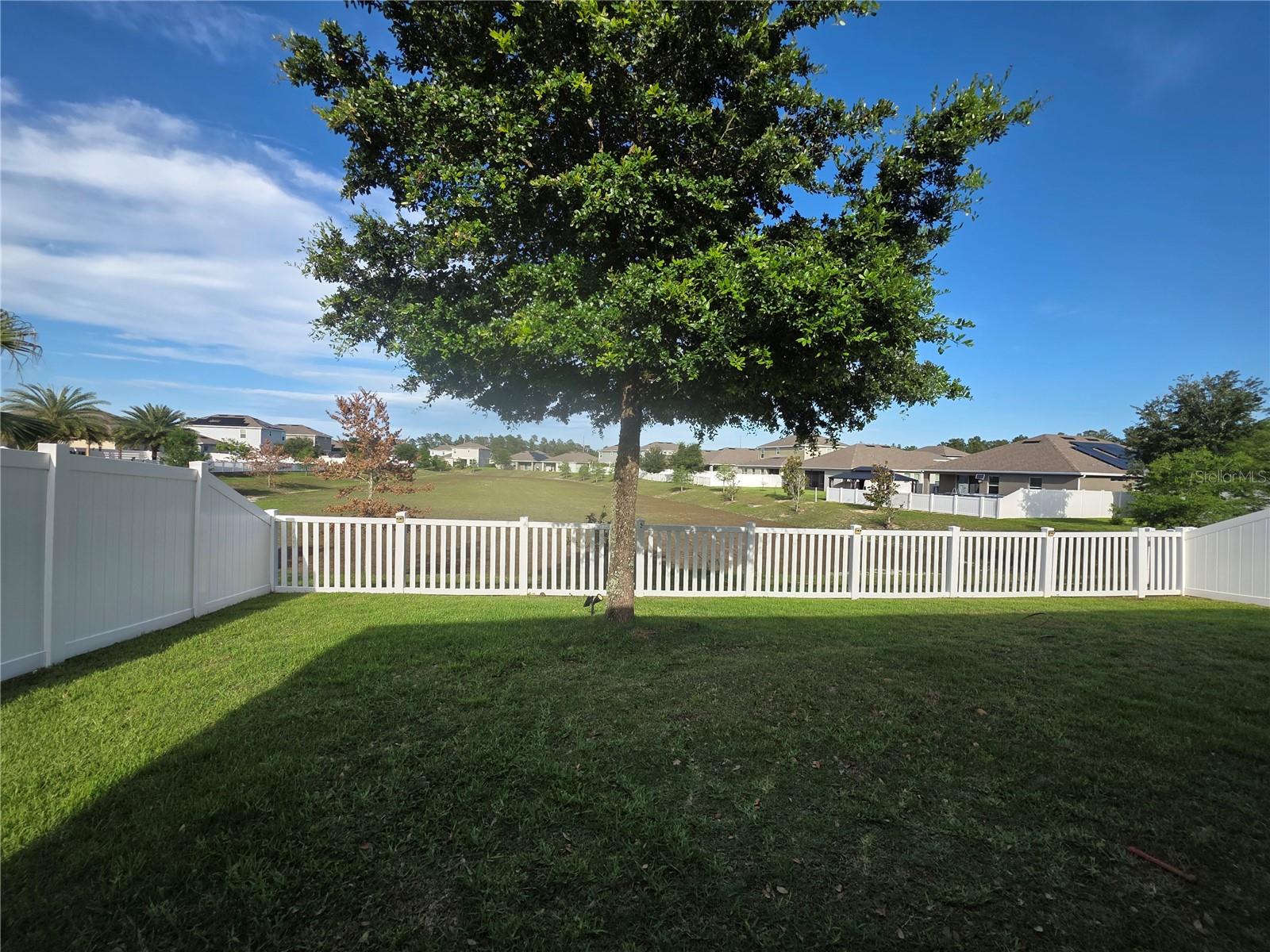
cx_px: 635
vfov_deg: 89.9
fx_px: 477
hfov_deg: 106.2
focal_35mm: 13
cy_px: 476
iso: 40
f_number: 1.9
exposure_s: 1/1509
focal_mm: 2.2
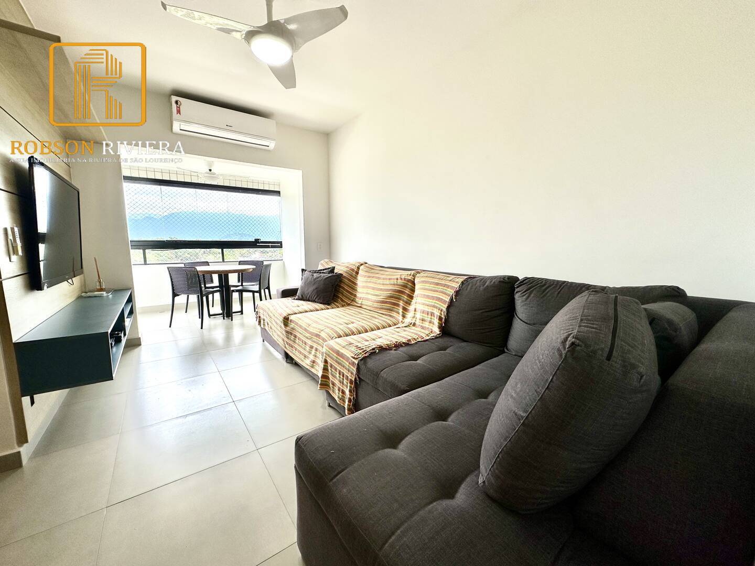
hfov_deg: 102.1
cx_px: 378
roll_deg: +0.4
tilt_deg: -8.0
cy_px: 283
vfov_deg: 85.7
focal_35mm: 14
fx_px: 305
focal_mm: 2.22
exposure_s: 1/355
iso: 40
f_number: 2.2
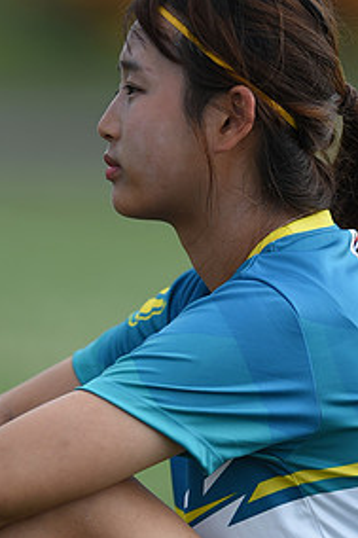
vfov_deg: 2.5
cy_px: 398
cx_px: 116
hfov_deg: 1.7
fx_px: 12186
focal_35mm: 816
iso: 100
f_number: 2.8
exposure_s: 1/800
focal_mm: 400
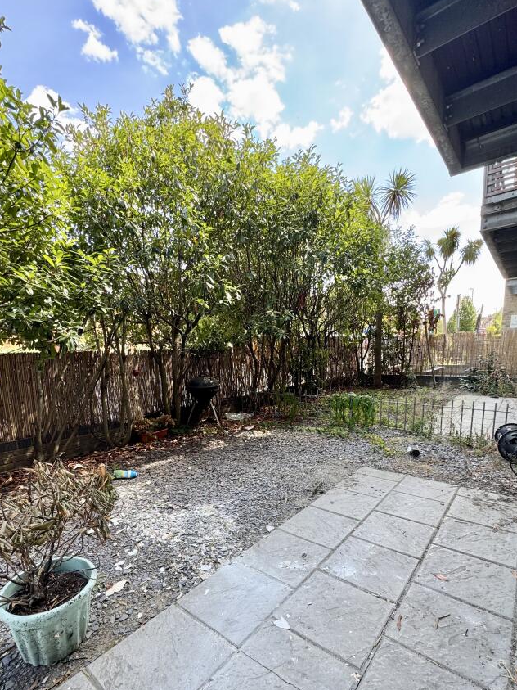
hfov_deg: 74.7
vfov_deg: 90.3
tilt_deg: -8.1
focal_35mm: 17
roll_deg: +1.4
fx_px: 339
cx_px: 250
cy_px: 399
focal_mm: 2.22
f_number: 2.2
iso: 50
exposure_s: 1/99
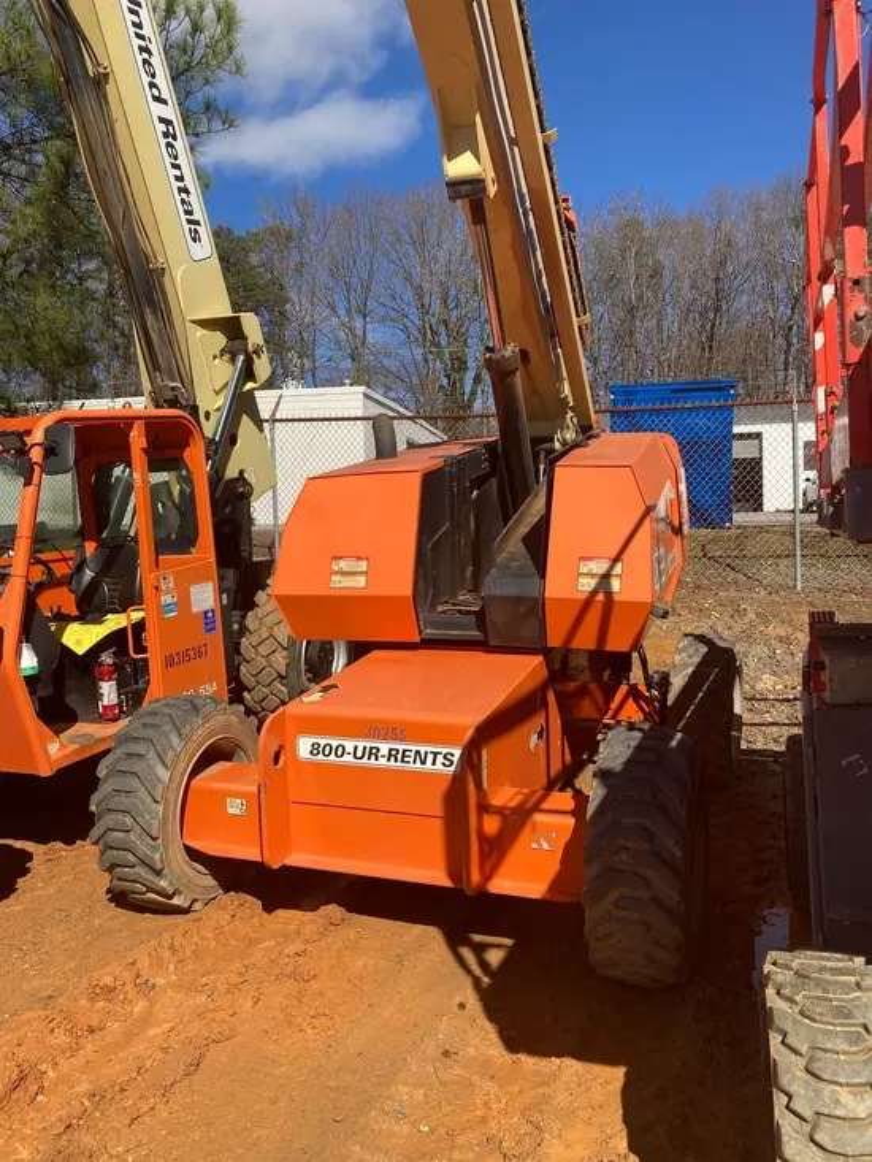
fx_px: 940
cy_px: 581
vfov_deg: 63.4
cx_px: 436
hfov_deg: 49.8
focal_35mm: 28
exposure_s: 1/2000
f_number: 1.8
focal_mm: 3.99
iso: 20
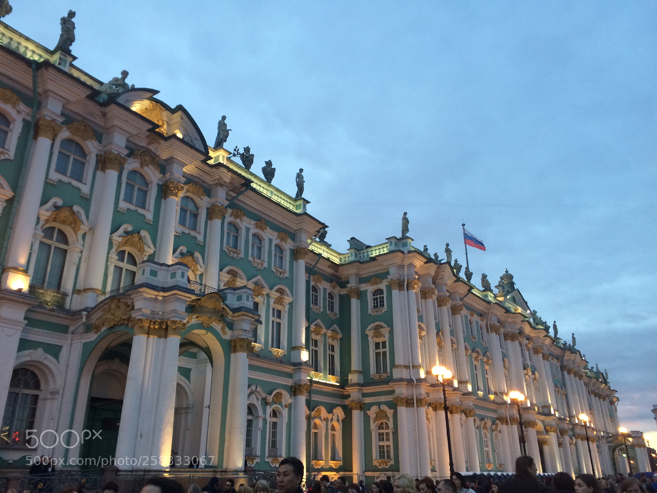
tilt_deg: +23.5
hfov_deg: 61.7
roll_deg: +1.5
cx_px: 328
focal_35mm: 29
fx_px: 550
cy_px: 246
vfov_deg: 48.2
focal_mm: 4.15
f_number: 2.2
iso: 50
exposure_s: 1/33
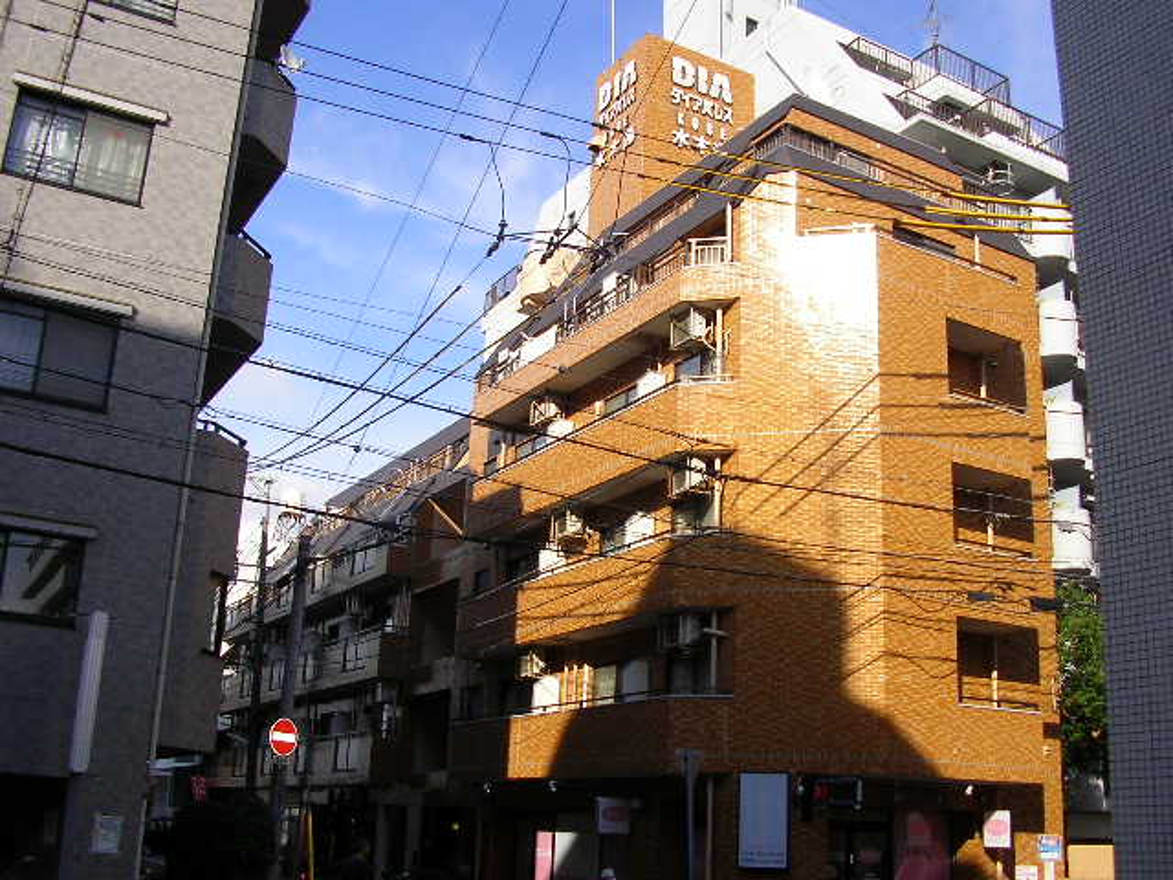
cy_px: 440
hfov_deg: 49.0
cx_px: 586
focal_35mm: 38
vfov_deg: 37.7
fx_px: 1288
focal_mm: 5.8
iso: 71
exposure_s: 1/500
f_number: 4.1
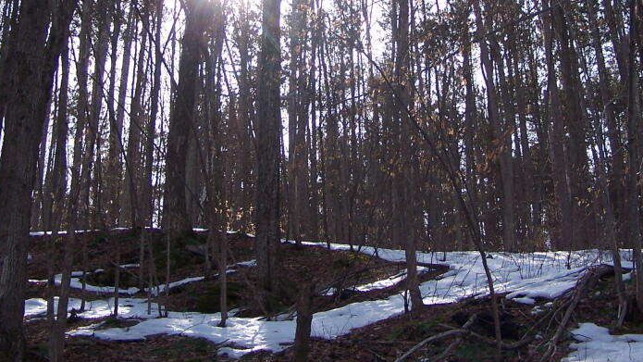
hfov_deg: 34.3
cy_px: 44
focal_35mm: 61
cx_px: 348
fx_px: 1040
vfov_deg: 19.4
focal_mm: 6.3
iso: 80
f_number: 2.8
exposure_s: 1/640
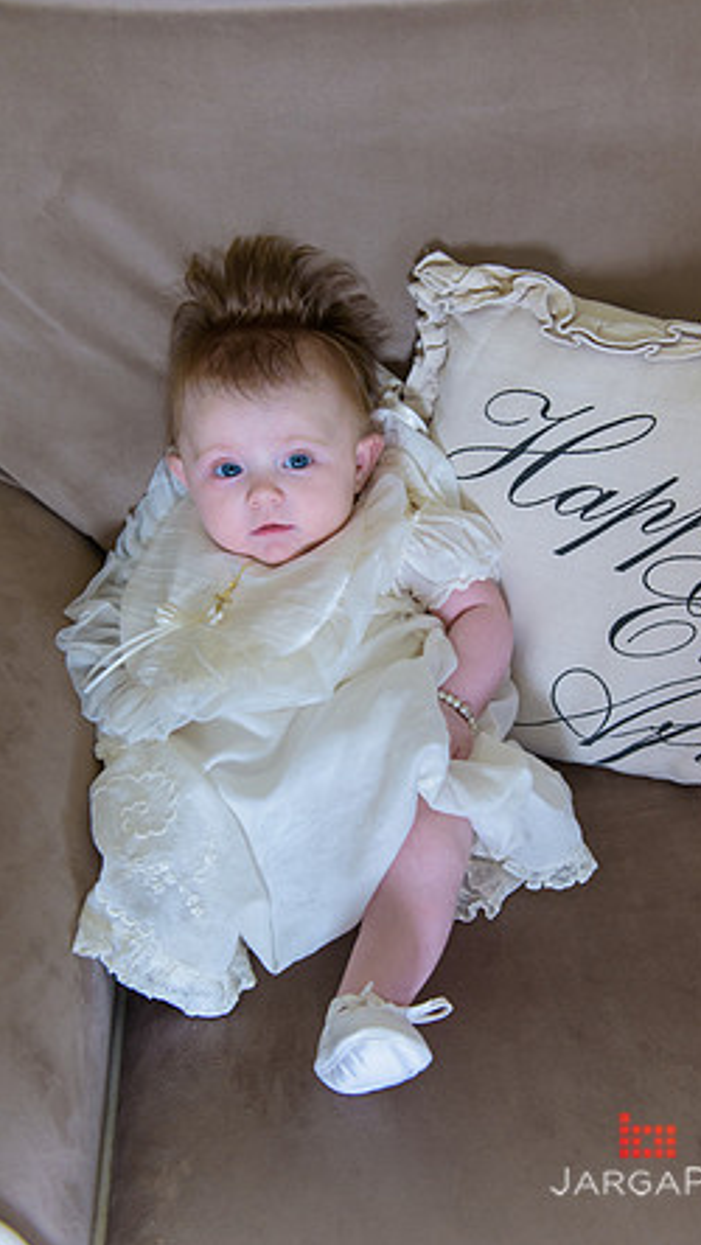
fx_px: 1123
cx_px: 395
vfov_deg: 58.0
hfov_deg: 34.6
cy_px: 625
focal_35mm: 34
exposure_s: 1/125
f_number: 3.2
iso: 1600
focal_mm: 32
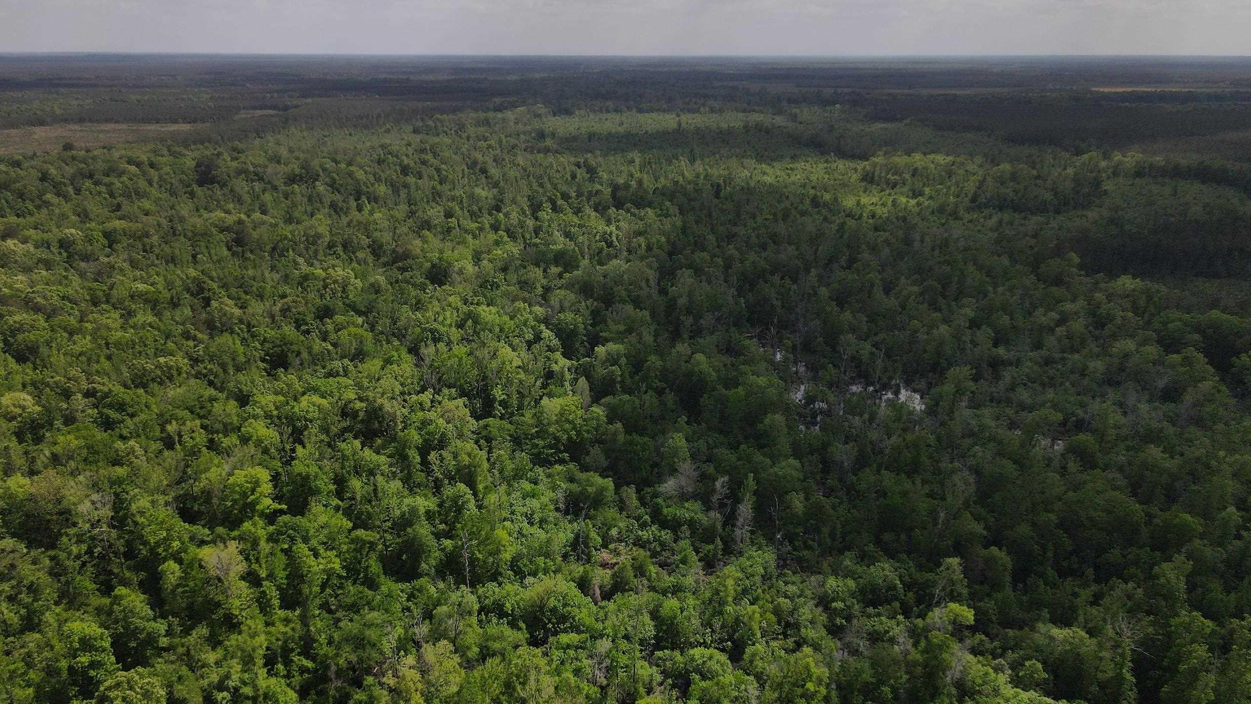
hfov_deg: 69.8
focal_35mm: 27
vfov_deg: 42.6
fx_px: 896
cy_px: 438
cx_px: 615
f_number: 2.8
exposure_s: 1/100
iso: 100
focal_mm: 4.5
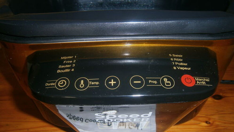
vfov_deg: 34.7
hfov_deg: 58.0
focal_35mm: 34
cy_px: 69
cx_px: 118
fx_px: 211
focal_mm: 5.5
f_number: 2.9
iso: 125
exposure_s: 1/30
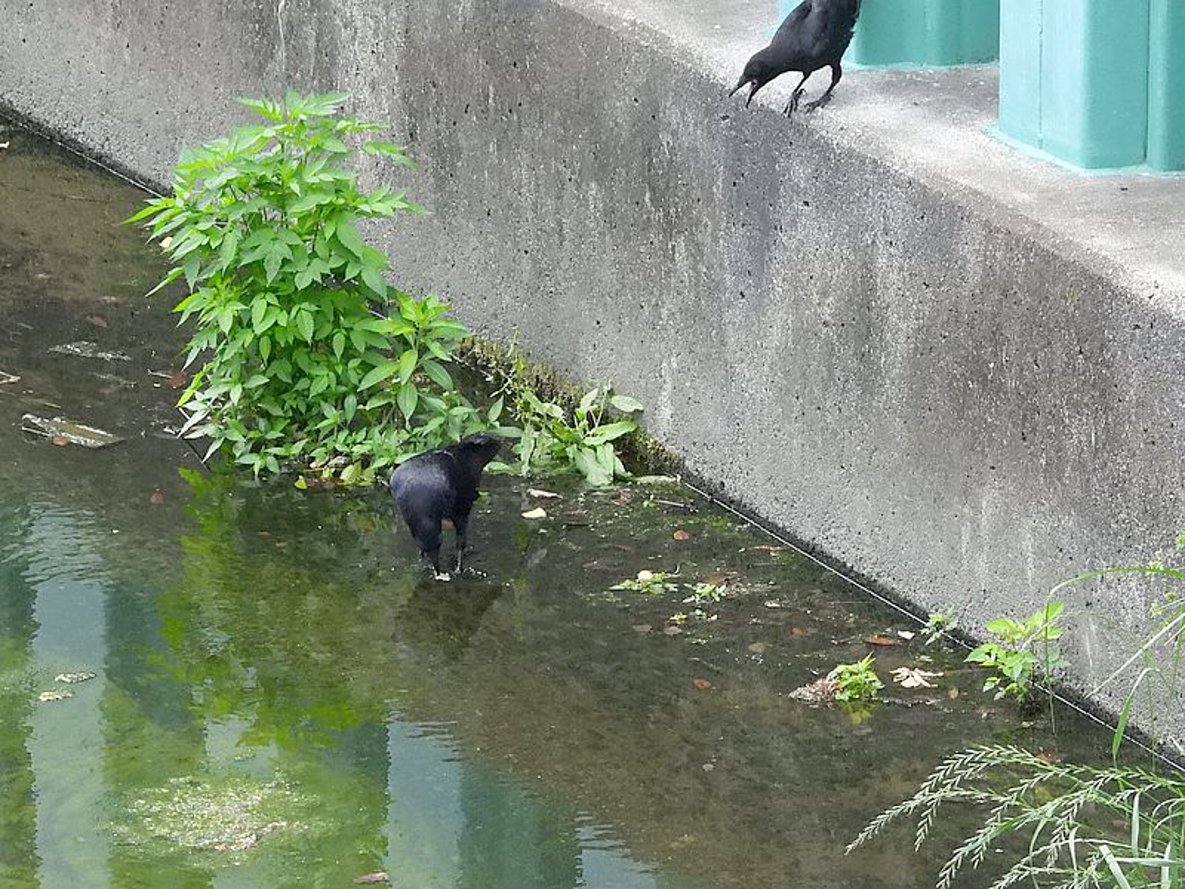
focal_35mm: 350
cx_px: 592
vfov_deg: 4.2
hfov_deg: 5.7
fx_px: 11981
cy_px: 444
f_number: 5
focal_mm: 62.5
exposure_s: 1/1600
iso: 1600
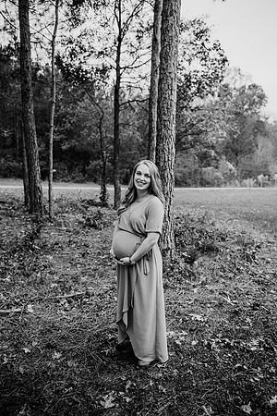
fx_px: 277
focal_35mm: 24
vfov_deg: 73.7
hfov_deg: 53.1
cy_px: 208
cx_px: 138
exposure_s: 1/250
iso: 400
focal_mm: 24
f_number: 2.5
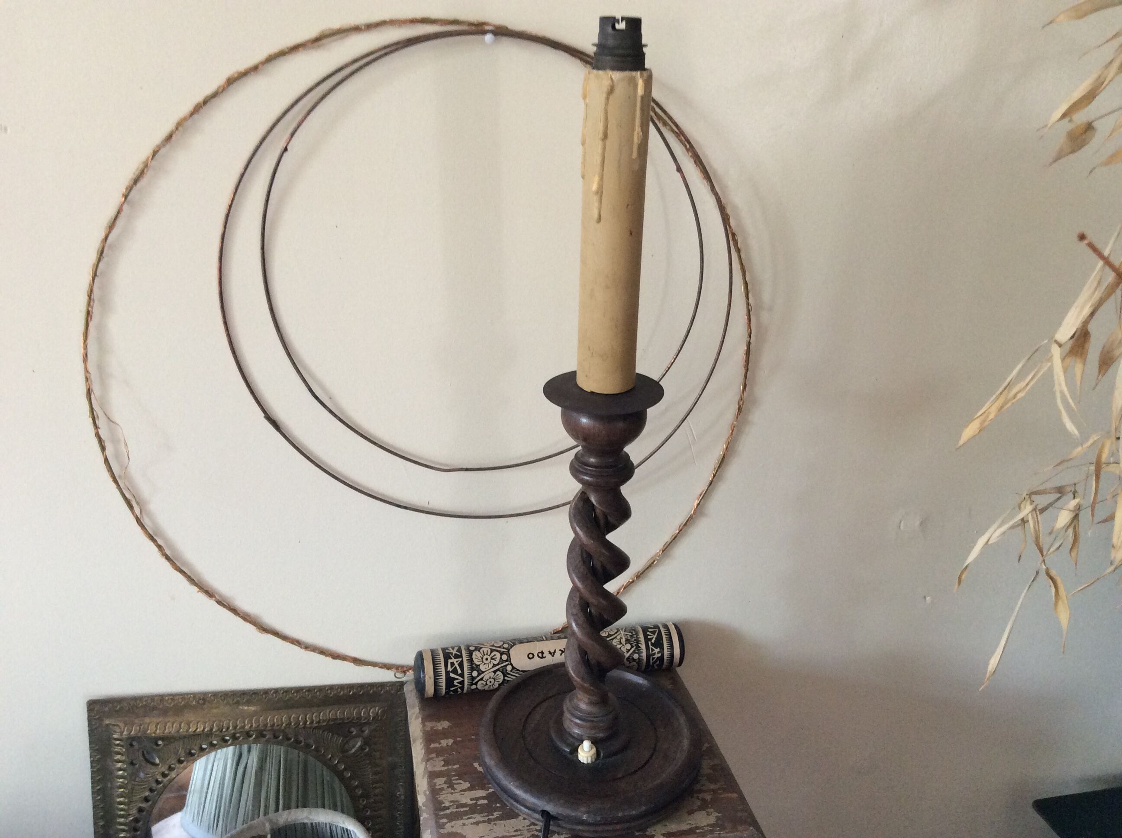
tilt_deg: -22.6
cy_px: 419
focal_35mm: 32
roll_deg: -1.5
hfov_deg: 56.9
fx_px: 1036
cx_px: 561
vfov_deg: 44.1
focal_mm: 3.3
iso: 100
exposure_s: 1/25
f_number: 2.4
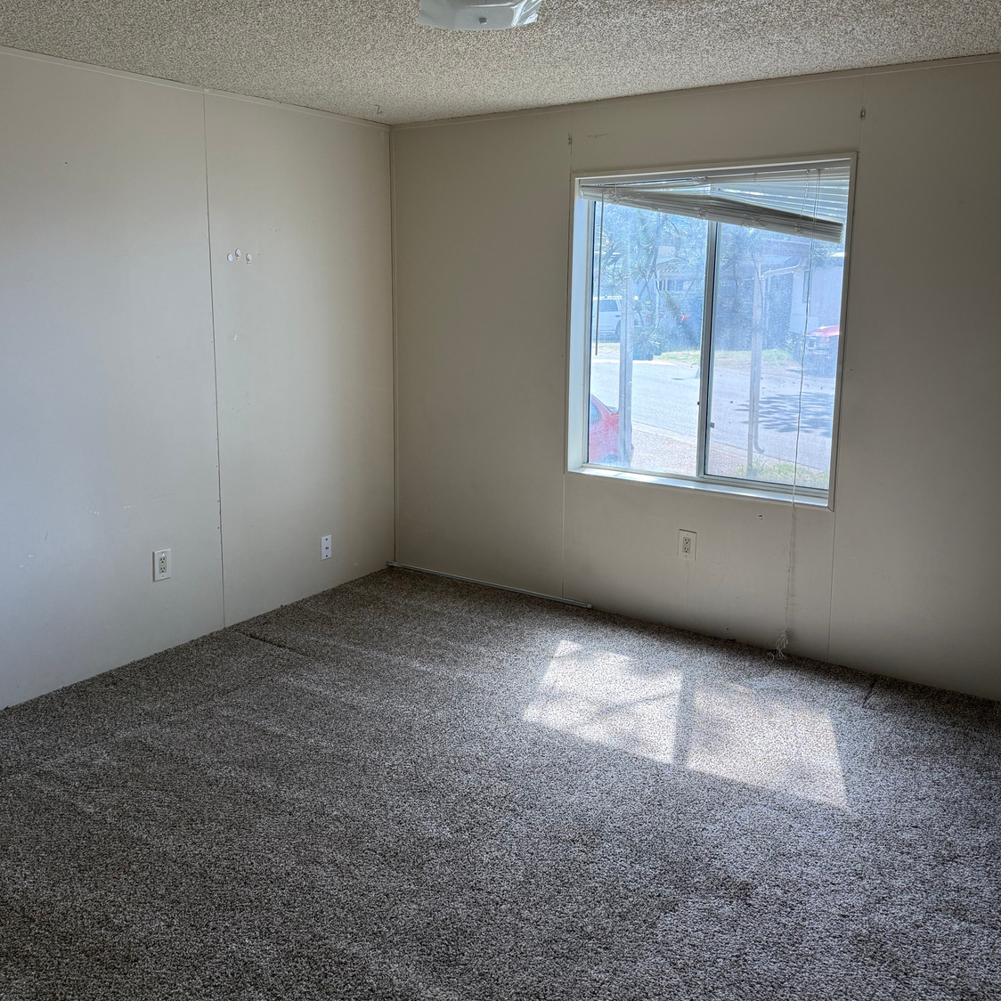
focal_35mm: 29
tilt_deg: -9.2
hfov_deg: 55.6
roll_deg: -0.2
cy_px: 435
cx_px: 492
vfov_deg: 55.5
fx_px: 949
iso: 125
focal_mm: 6.76
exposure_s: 1/229
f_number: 1.78
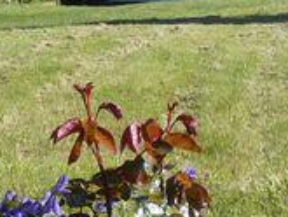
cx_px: 325
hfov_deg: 15.4
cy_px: -112
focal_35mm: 124
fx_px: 1032
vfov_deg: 11.5
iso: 80
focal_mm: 3.6
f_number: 3.2
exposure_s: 1/800
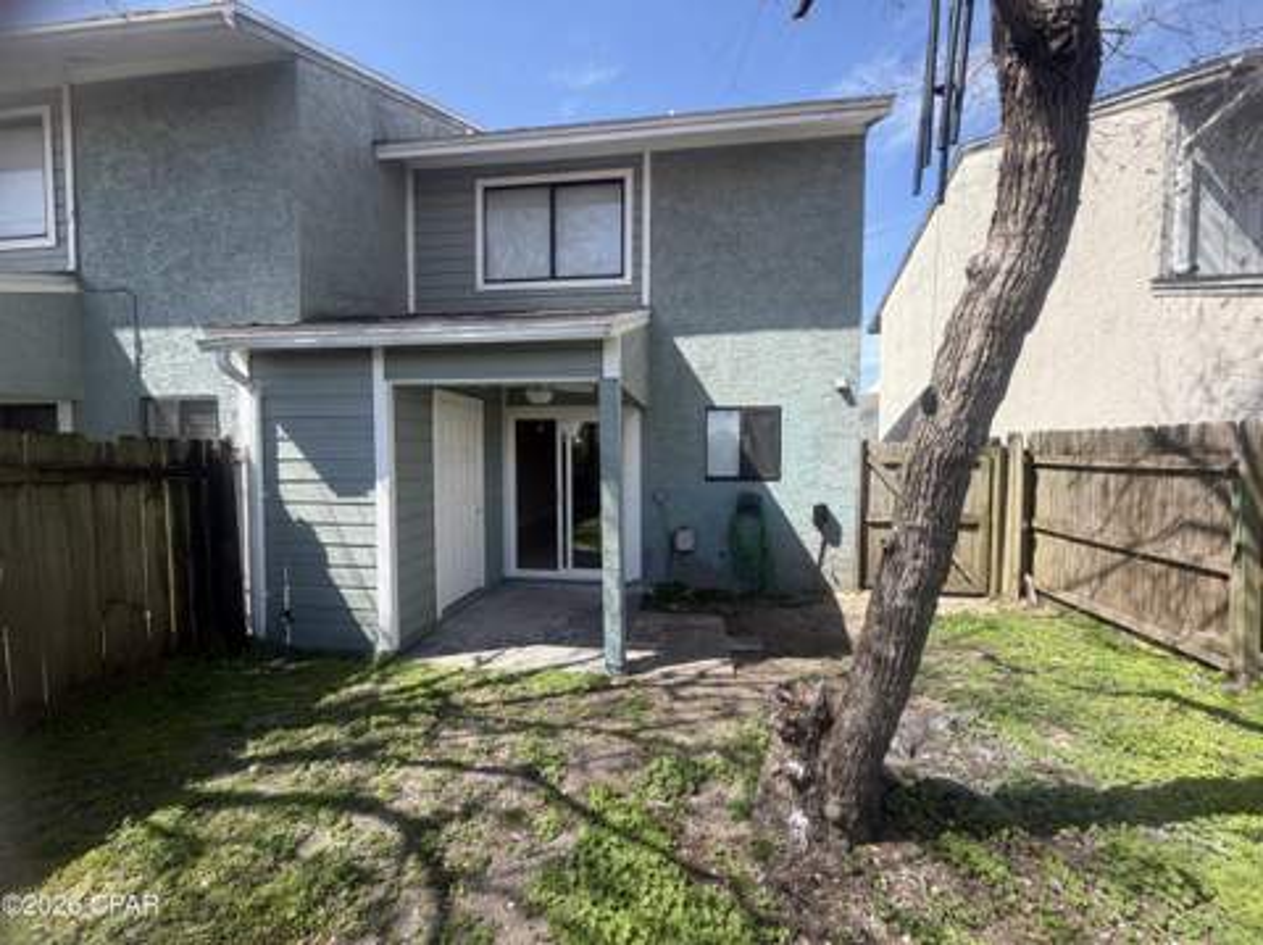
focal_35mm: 14
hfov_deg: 102.1
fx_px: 510
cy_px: 472
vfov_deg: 85.6
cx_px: 632
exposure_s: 1/694
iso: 40
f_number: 2.2
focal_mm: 2.22
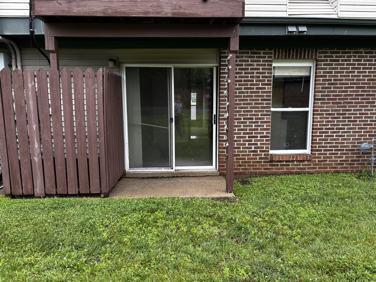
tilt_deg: -8.1
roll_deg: +0.7
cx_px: 188
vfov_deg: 53.1
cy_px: 141
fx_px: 282
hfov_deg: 67.3
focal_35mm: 26
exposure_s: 1/350
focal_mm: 5.96
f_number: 1.6
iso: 50
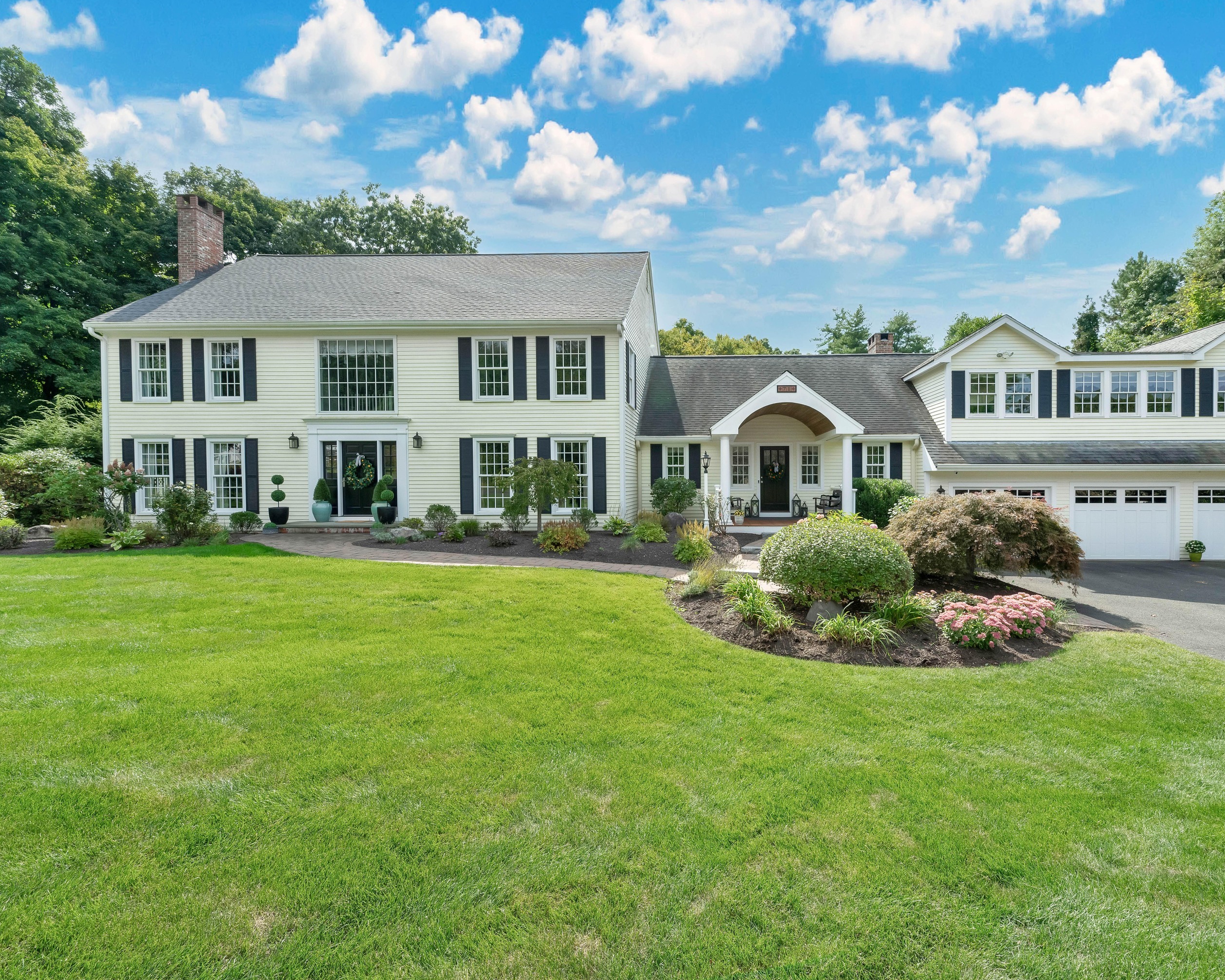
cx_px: 661
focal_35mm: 16
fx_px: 580
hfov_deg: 92.9
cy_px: 487
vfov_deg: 80.4
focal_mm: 14
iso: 800
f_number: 10
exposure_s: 1/500
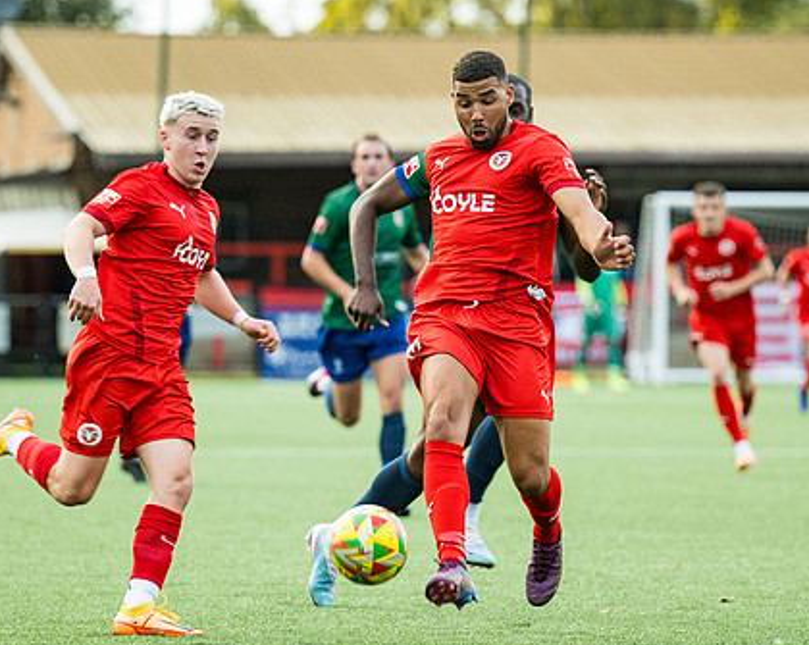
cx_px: 352
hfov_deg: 6.4
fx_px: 7222
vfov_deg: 5.1
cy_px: 397
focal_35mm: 302
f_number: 2.8
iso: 800
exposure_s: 1/640
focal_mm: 140
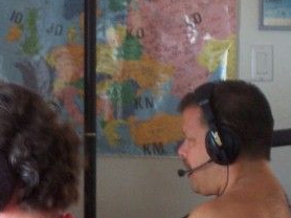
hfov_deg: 8.4
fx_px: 1982
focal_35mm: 236
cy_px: 208
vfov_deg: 6.3
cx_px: 46
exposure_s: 1/10
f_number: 3.2
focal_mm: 13.7
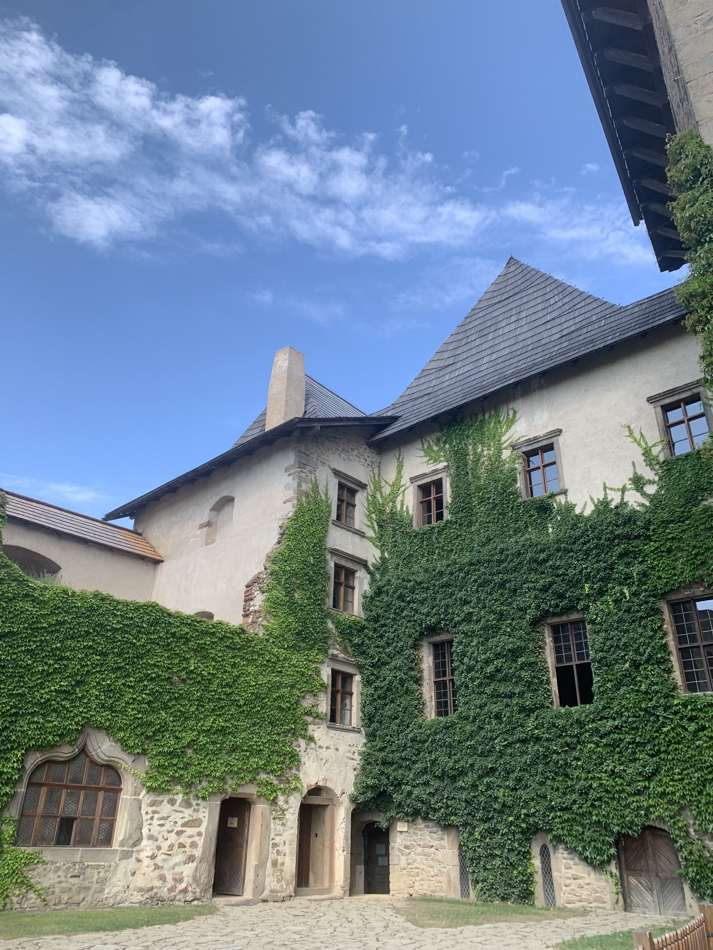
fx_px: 714
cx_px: 356
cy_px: 475
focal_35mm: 26
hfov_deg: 53.1
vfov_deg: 67.3
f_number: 1.8
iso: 25
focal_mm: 4.25
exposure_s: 1/245
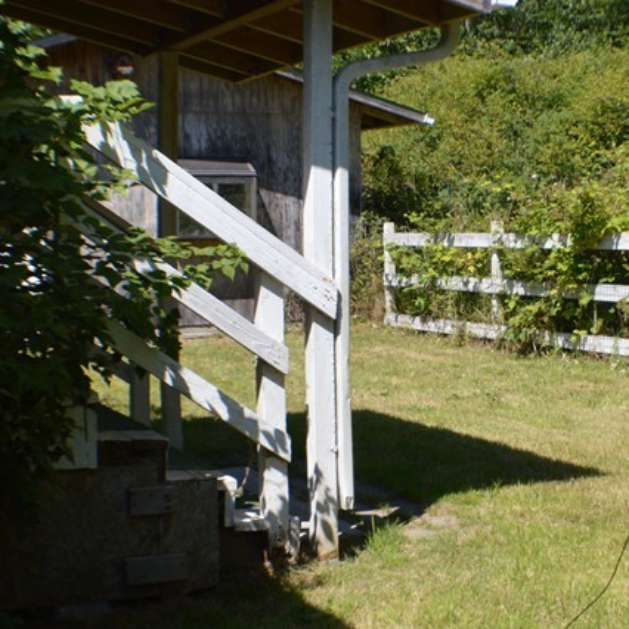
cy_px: 331
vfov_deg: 13.4
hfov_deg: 13.4
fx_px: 2673
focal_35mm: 130
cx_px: 470
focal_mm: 40
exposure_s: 1/200
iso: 100
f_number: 7.1
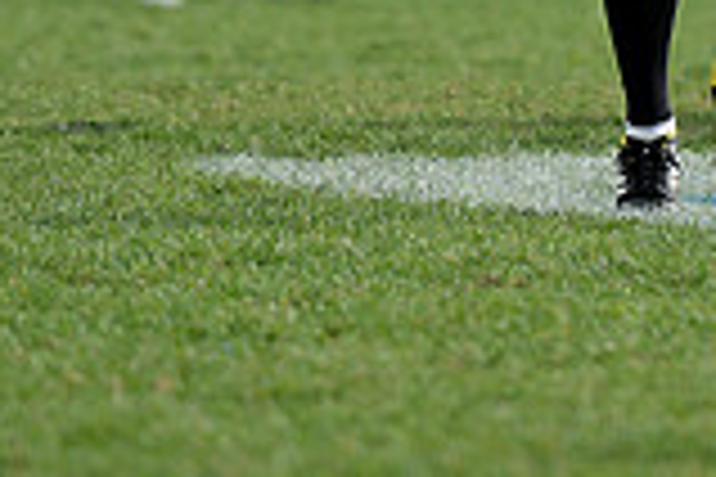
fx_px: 14498
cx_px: 1157
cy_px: -380
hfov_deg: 2.8
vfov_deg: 1.9
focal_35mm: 729
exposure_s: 1/800
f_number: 2.8
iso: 250
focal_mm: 200
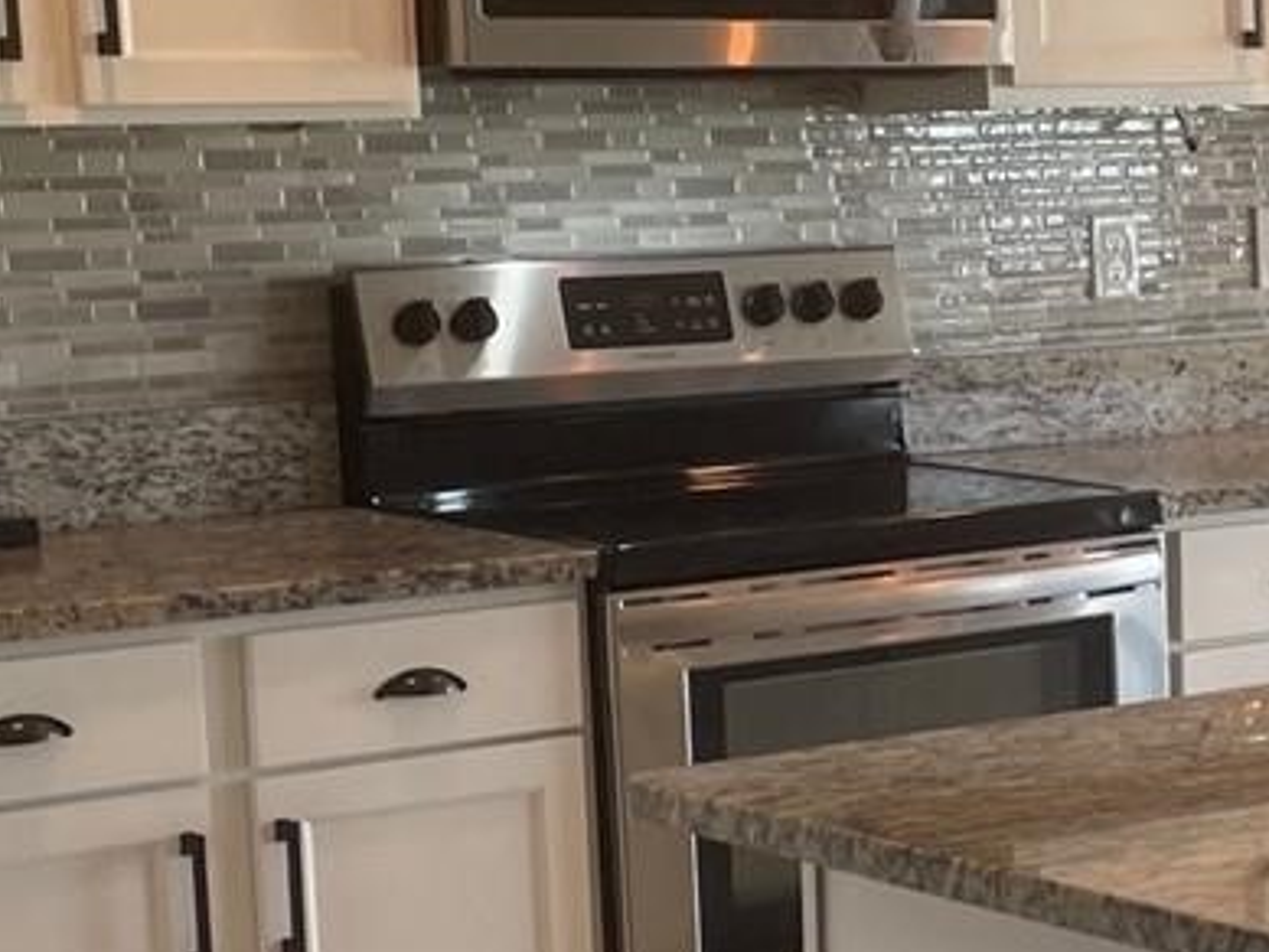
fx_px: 3924
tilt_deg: -8.9
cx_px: 1510
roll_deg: +0.6
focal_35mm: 107
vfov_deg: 13.8
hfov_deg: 17.5
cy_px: 636
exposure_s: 1/120
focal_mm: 4.2
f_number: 1.6
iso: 64
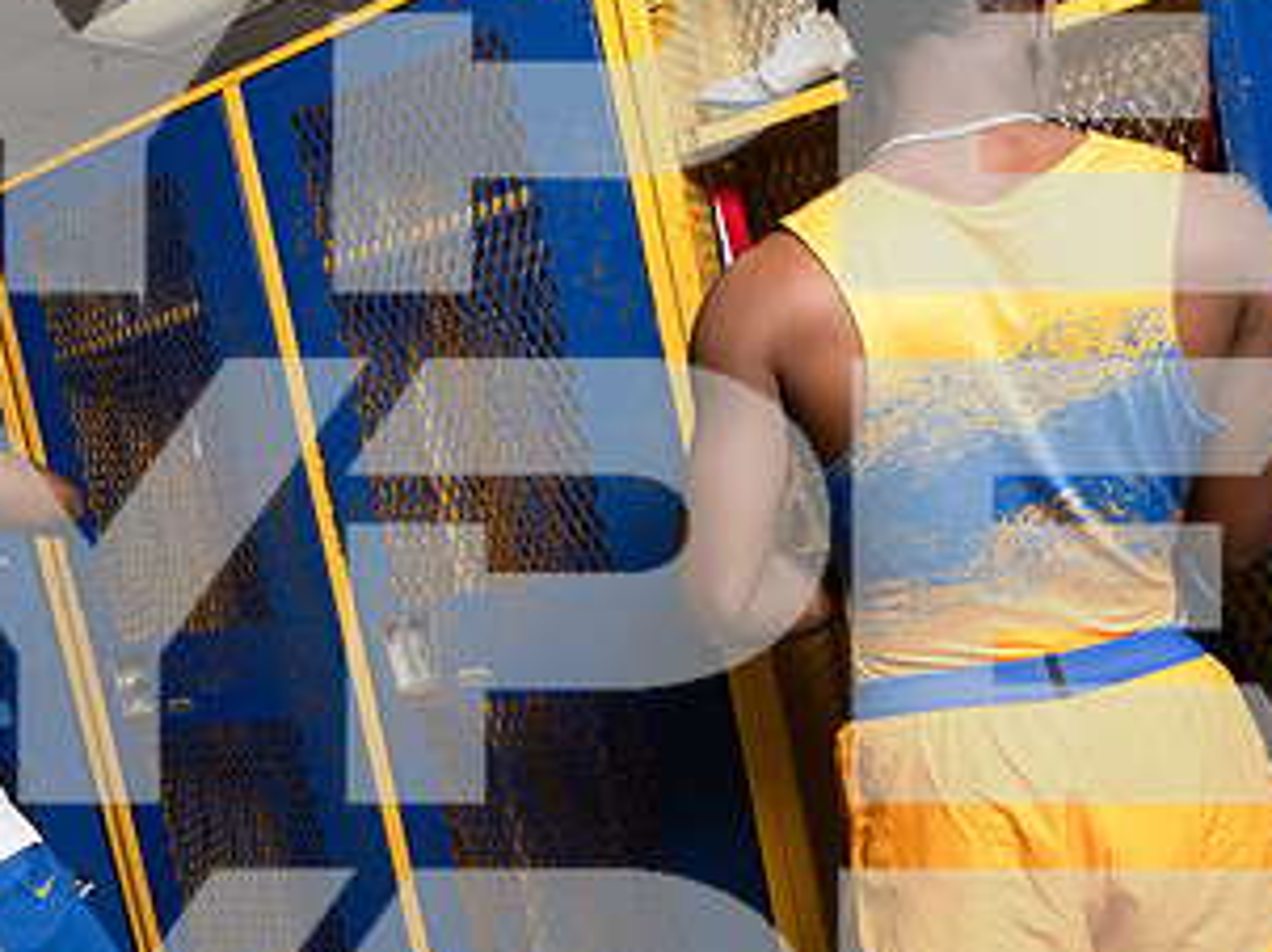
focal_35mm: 37
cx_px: 265
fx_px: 1359
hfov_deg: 47.6
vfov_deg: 38.4
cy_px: 583
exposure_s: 1/250
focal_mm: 20
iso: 125
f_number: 8
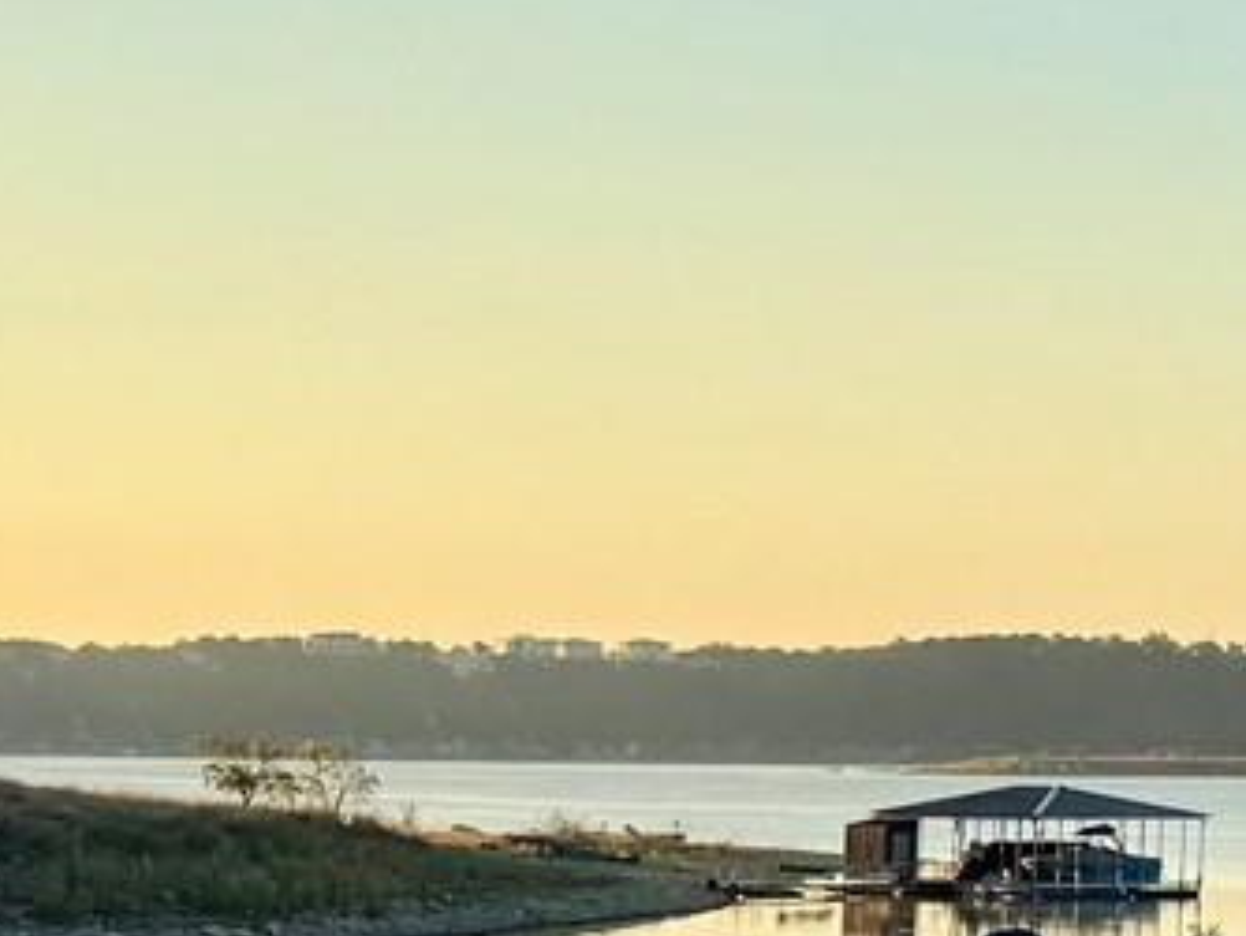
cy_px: 1477
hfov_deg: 13.3
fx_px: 5295
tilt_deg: -6.8
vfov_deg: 9.8
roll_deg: -0.5
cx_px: 213
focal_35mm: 147
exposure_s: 1/2445
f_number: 1.78
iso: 80
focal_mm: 6.76
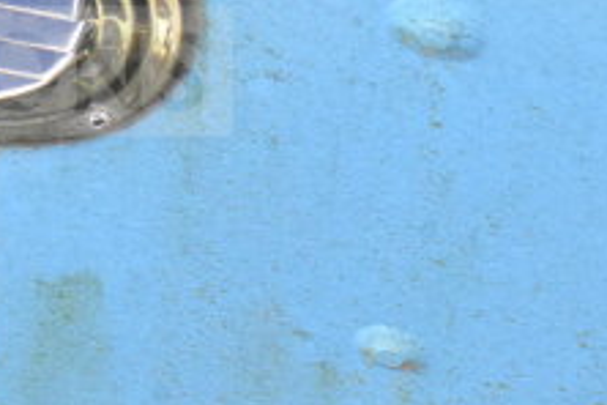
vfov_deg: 6.9
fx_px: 3338
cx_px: -77
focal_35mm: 198
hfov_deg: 10.3
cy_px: -81
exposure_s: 1/640
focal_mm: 48
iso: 6400
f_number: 13
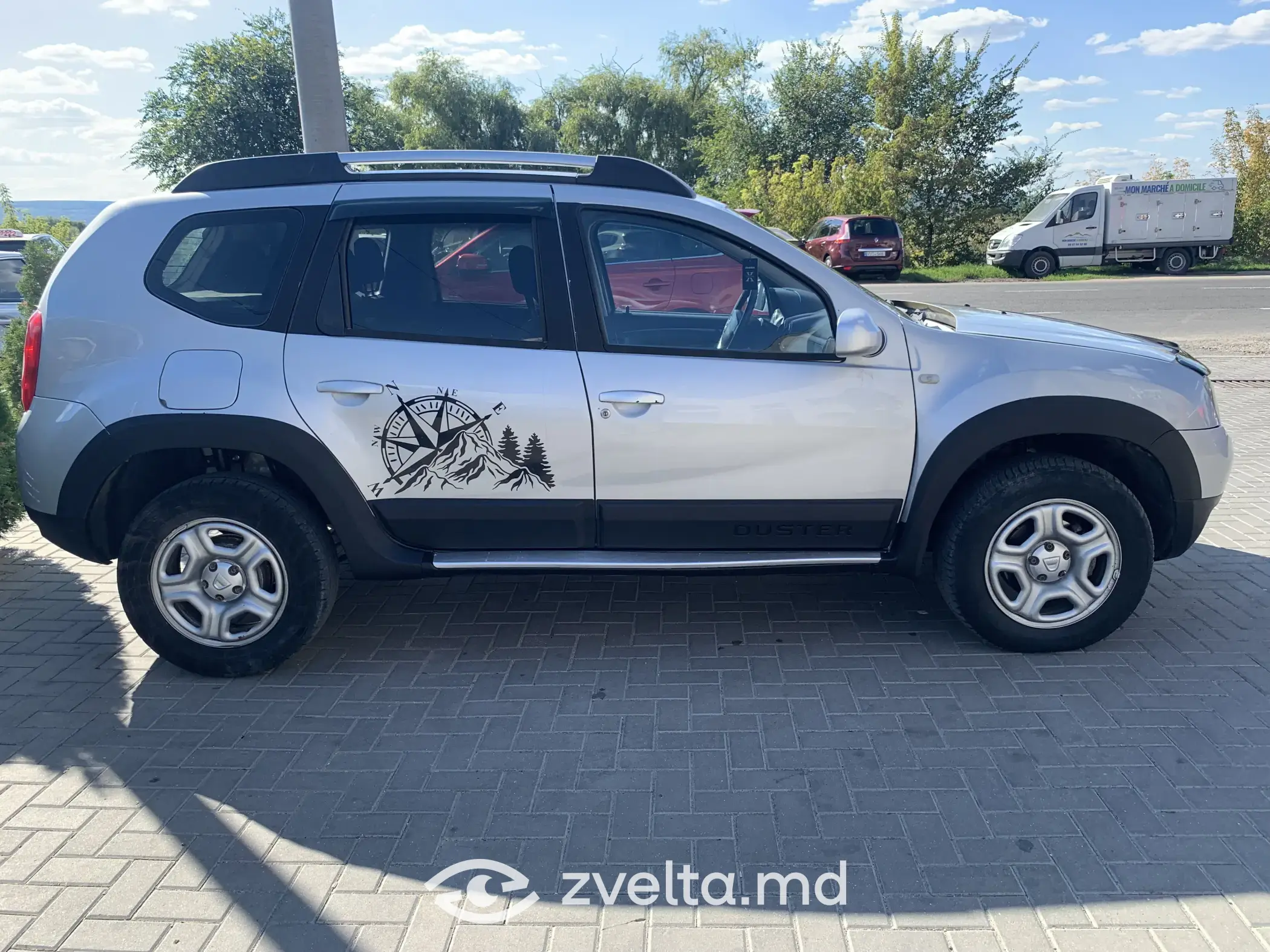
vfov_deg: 53.1
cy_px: 476
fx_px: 954
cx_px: 635
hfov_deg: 67.3
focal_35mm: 26
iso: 25
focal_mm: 4.25
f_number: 1.8
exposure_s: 1/701
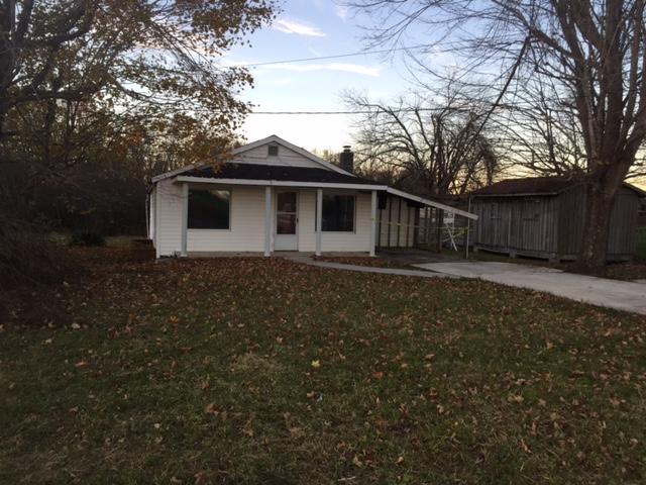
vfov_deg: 48.2
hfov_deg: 61.7
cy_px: 242
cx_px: 323
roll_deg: -1.3
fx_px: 541
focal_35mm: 29
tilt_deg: -4.6
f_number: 2.2
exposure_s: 1/120
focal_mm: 4.15
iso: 40
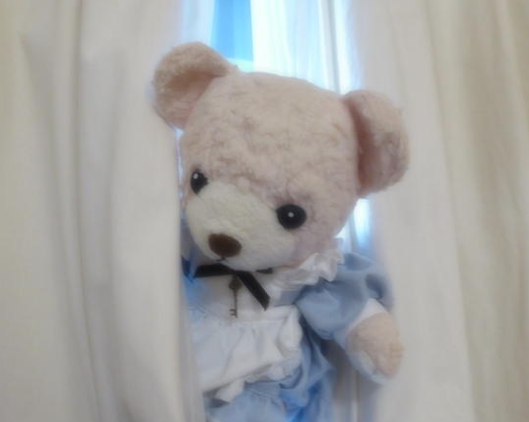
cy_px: 211
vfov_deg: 54.9
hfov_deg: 66.1
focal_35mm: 26
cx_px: 263
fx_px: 407
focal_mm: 4.3
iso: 400
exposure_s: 1/6
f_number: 3.3
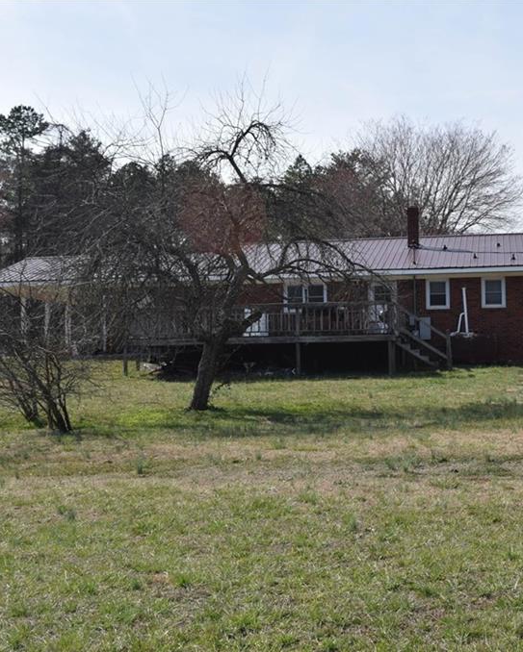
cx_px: 323
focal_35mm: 51
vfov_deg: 36.6
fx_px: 986
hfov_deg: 29.6
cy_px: 326
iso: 100
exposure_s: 1/200
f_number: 10
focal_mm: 24
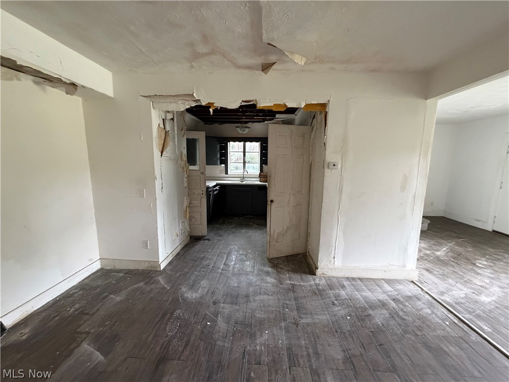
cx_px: 254
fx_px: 206
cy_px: 191
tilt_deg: -6.9
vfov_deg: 85.7
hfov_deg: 102.1
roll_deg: +1.1
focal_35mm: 14
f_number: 2.2
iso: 640
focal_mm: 2.22
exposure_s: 1/60
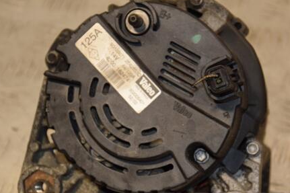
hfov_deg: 13.1
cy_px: 113
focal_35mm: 157
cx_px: 149
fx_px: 1262
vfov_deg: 8.8
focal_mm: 75
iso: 800
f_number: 5.3
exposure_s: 1/200
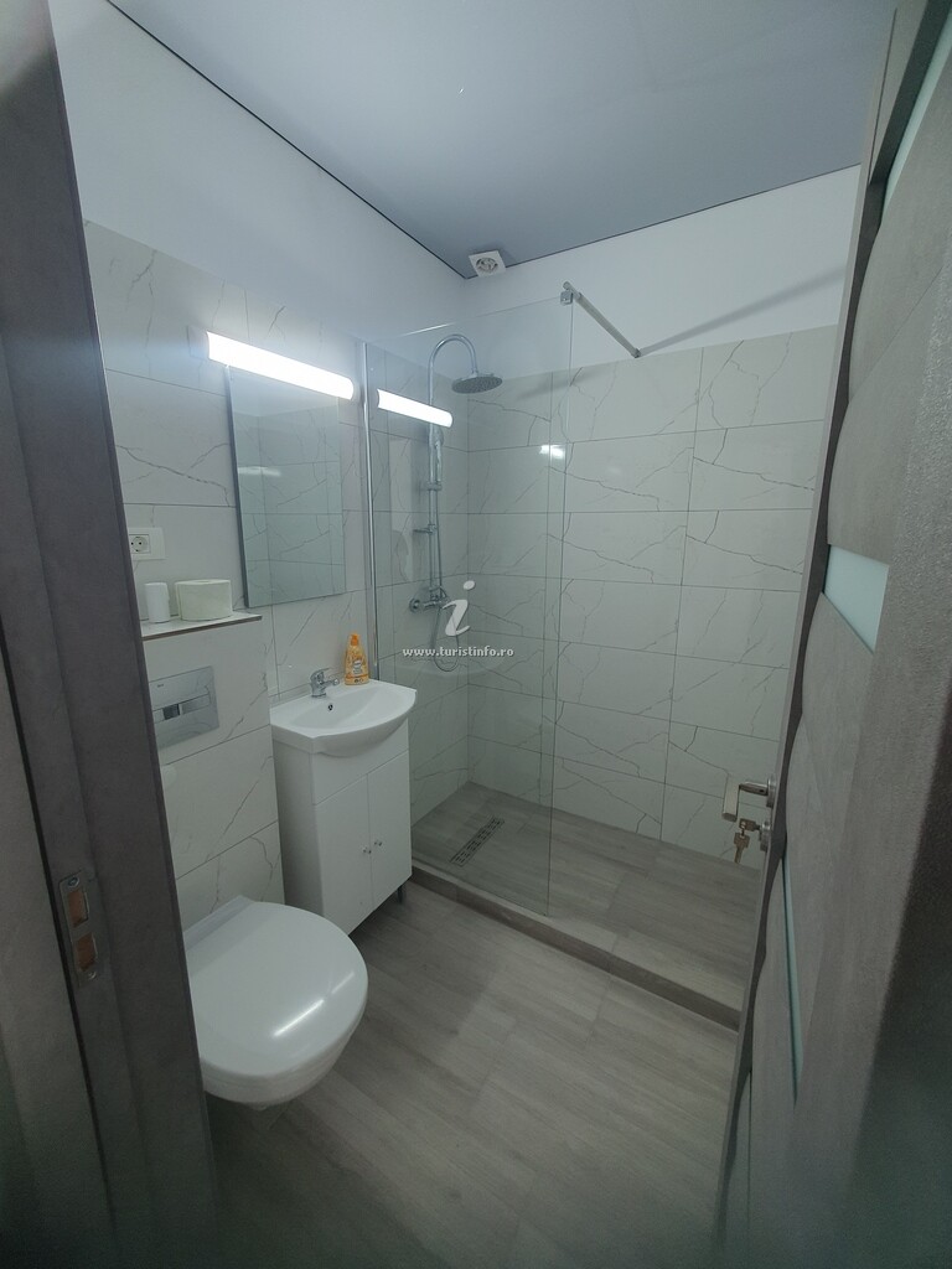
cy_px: 634
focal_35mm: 13
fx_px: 477
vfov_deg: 106.2
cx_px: 476
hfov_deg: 89.9
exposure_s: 1/50
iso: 50
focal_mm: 1.8
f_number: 2.2
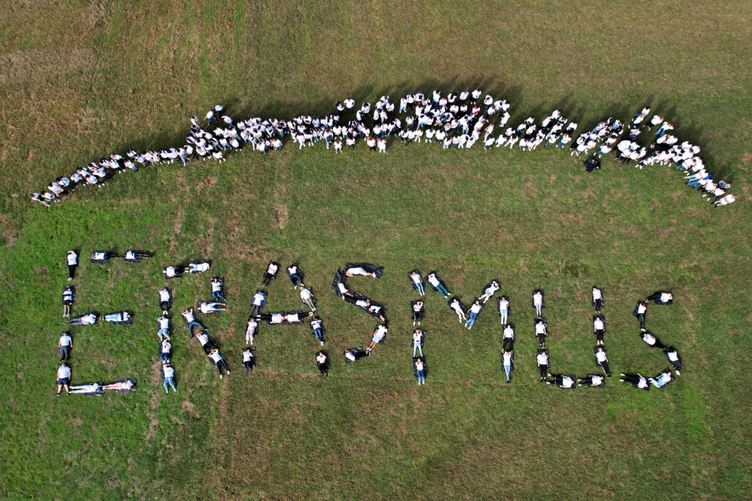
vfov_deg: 57.2
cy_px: 250
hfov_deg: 78.6
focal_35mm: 22
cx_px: 376
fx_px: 460
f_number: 2.8
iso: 110
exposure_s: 1/1250
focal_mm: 8.38
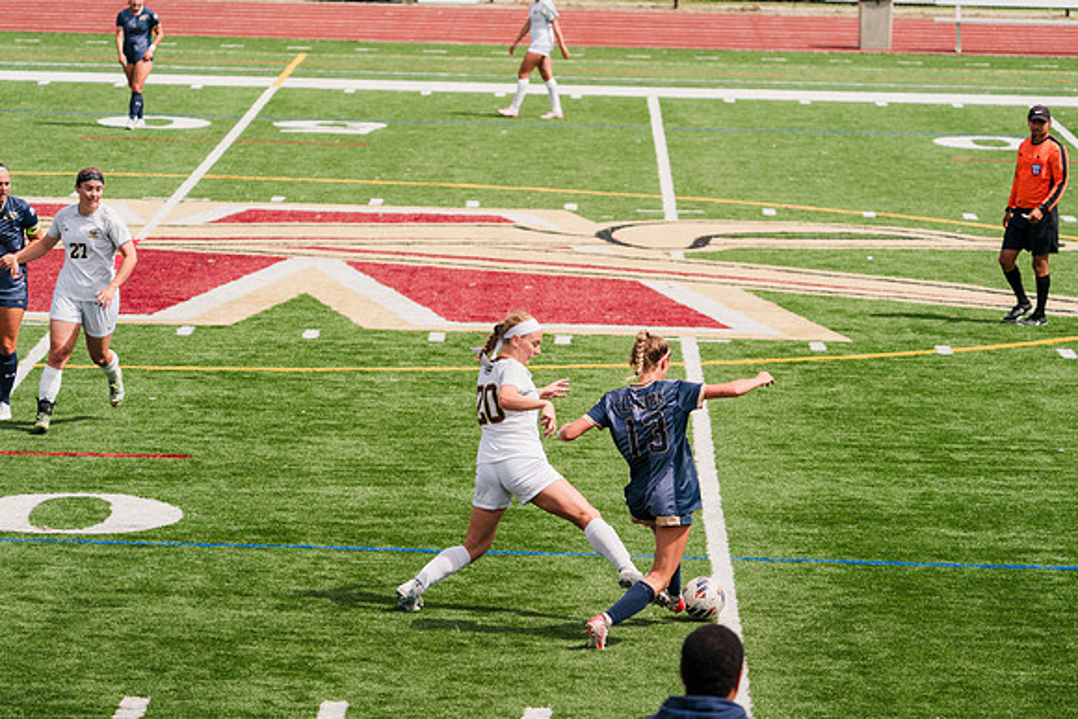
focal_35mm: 200
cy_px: 360
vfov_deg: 6.9
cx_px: 539
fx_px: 5990
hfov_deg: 10.3
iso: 250
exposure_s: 1/1600
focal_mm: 200
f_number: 5.6
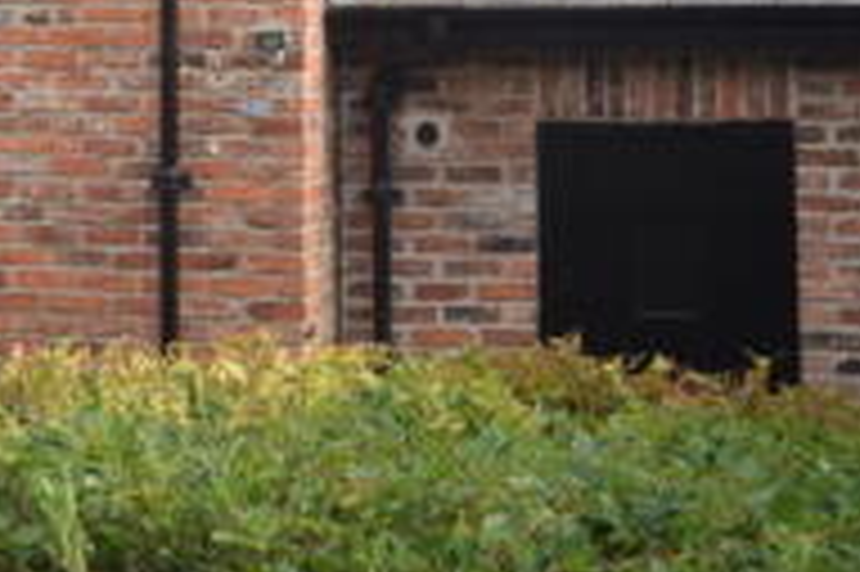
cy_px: -124
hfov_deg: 19.4
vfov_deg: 12.9
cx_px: 65
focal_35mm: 103
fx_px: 2458
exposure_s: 1/160
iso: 100
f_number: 6.3
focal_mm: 20
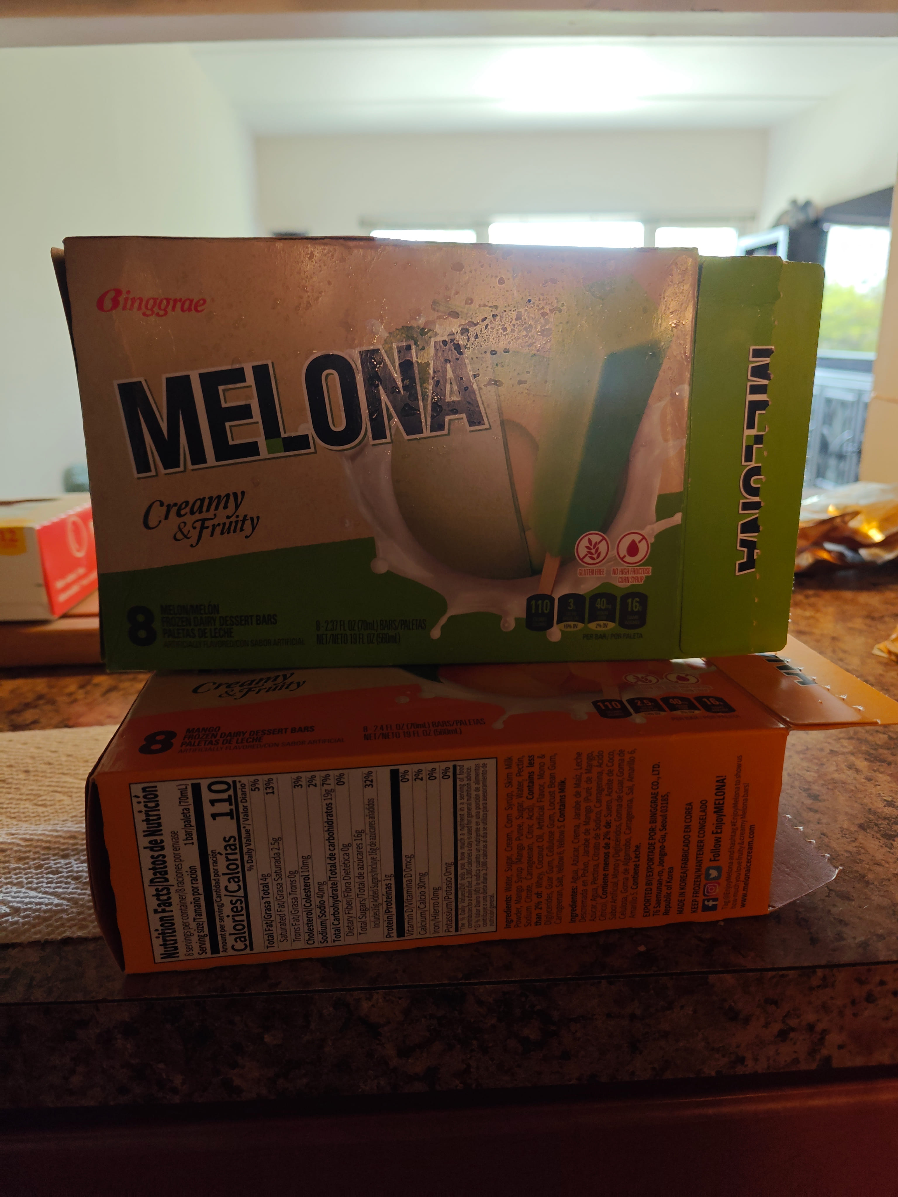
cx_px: 449
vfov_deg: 73.9
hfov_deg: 58.9
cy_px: 598
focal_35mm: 23
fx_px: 796
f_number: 1.6
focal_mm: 6.06
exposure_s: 1/60
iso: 160
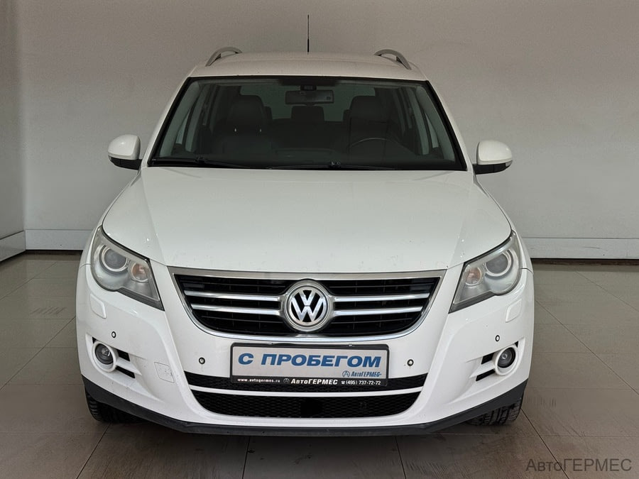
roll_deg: -1.7
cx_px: 320
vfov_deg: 30.3
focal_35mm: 48
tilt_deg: -11.1
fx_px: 886
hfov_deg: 39.7
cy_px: 240
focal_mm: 6.76
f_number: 1.78
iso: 64
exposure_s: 1/1238
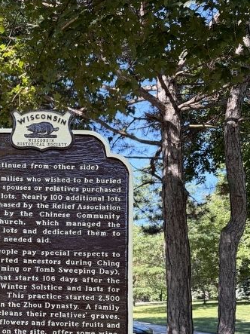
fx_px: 453
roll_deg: -0.6
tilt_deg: +5.6
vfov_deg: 39.0
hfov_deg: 29.9
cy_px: 263
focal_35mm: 47
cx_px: 38
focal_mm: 5.96
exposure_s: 1/438
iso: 64
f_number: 1.6
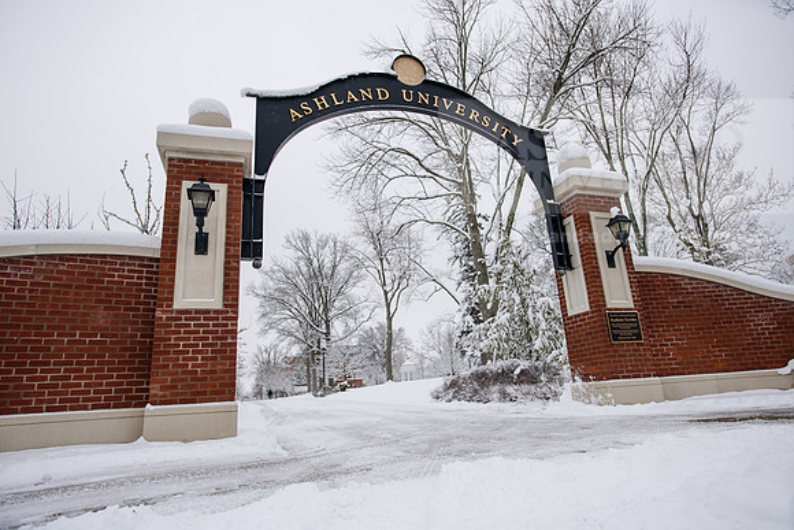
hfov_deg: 78.6
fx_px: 485
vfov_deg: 57.3
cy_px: 265
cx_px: 397
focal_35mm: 22
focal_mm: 22
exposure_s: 1/500
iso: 160
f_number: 3.5
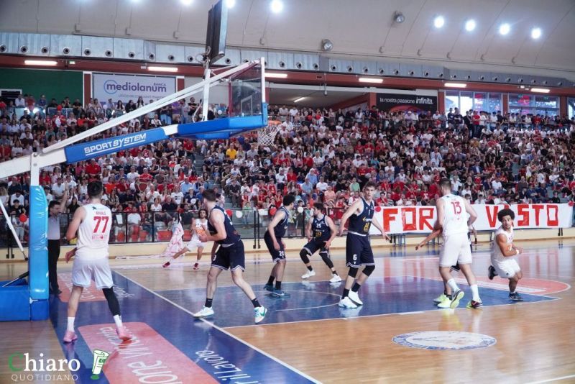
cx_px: 288
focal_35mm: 39
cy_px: 192
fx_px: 623
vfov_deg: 34.2
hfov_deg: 49.5
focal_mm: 26
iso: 5000
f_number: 5
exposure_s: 1/640
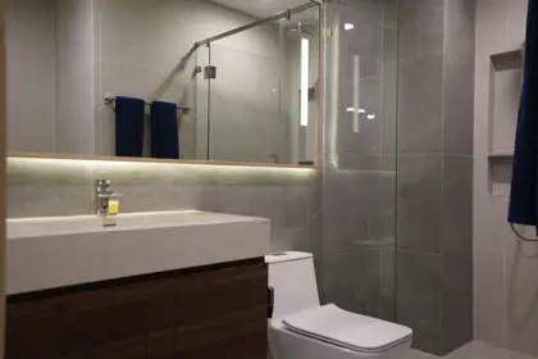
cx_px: 269
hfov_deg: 58.7
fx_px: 478
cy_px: 180
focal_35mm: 32
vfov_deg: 41.1
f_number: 4
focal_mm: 32
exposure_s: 1/100
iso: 1600
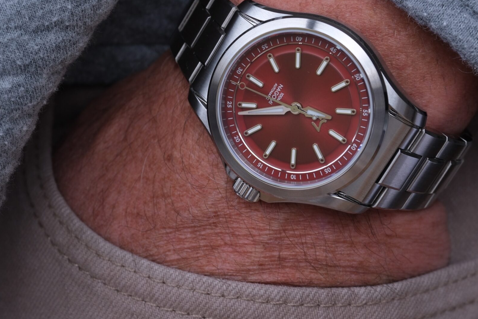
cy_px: 92
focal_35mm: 69
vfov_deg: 19.6
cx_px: 198
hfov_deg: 29.2
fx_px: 916
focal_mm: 28.7
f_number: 5.6
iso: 125
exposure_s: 1/56.2
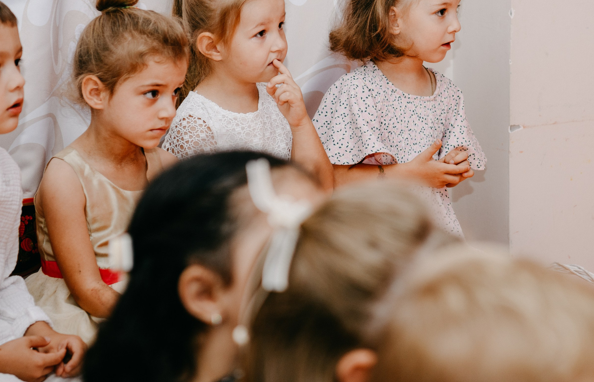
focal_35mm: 130
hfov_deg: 15.9
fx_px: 2122
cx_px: 387
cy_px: 61
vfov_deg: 10.3
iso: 160
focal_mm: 70
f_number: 3.5
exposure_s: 1/160
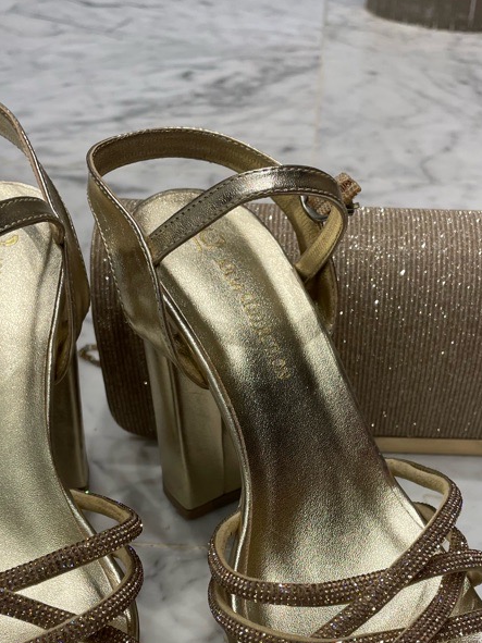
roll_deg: +0.4
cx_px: 267
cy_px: 449
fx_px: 817
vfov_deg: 42.1
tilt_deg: -39.2
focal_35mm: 44
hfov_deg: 32.8
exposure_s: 1/100
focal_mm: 4.2
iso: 80
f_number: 1.6
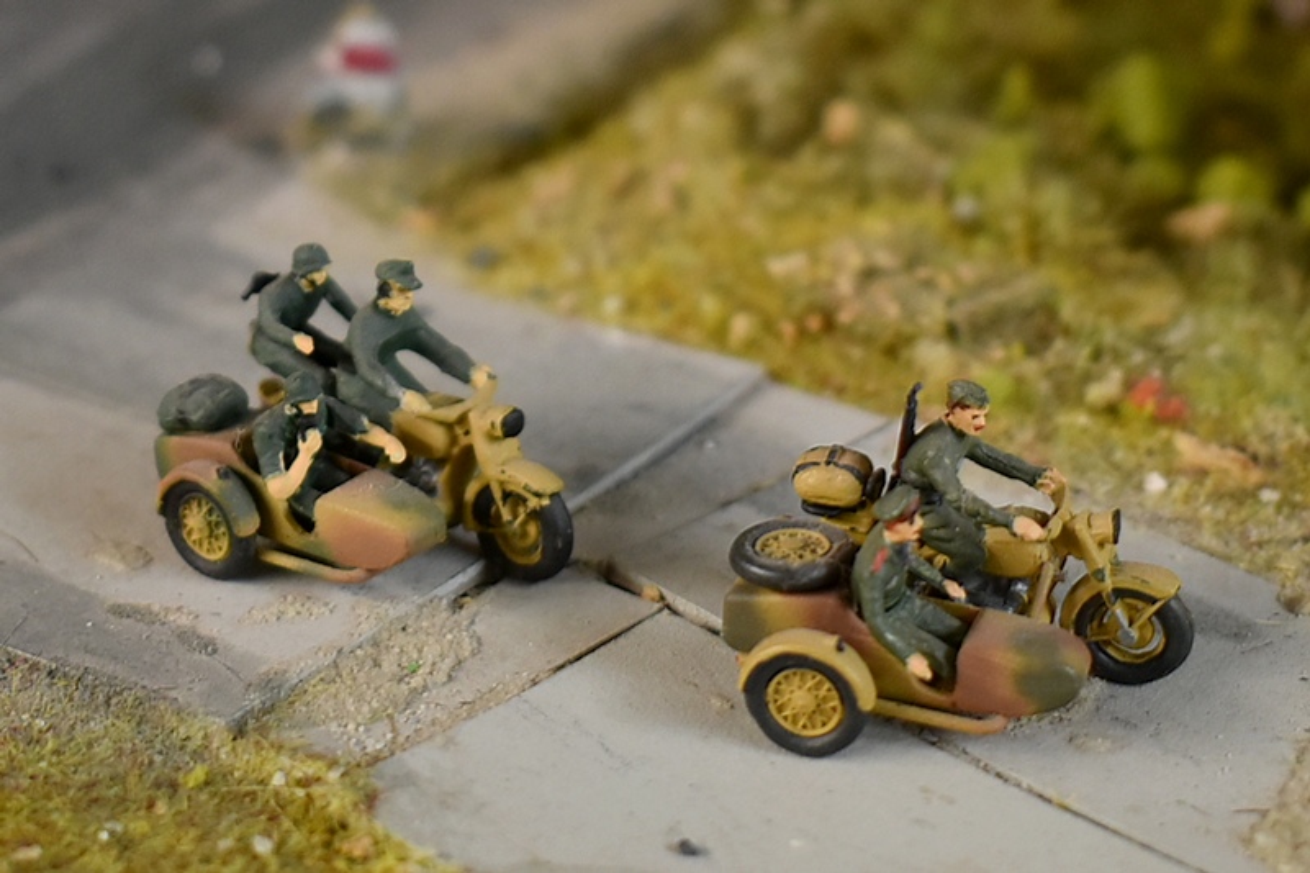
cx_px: 655
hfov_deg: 46.4
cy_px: 436
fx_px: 1528
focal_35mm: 42
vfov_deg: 31.9
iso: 1000
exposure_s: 1/125
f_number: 4.2
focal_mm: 28
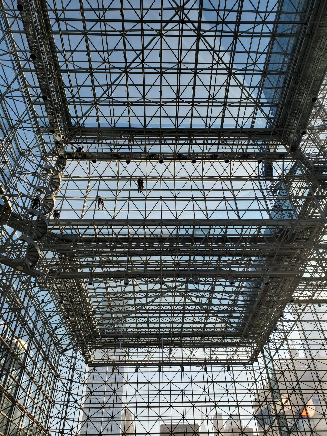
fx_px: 327
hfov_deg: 53.1
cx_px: 164
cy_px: 218
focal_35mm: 26
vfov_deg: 67.3
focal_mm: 4.3
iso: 50
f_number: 2.4
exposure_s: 1/544
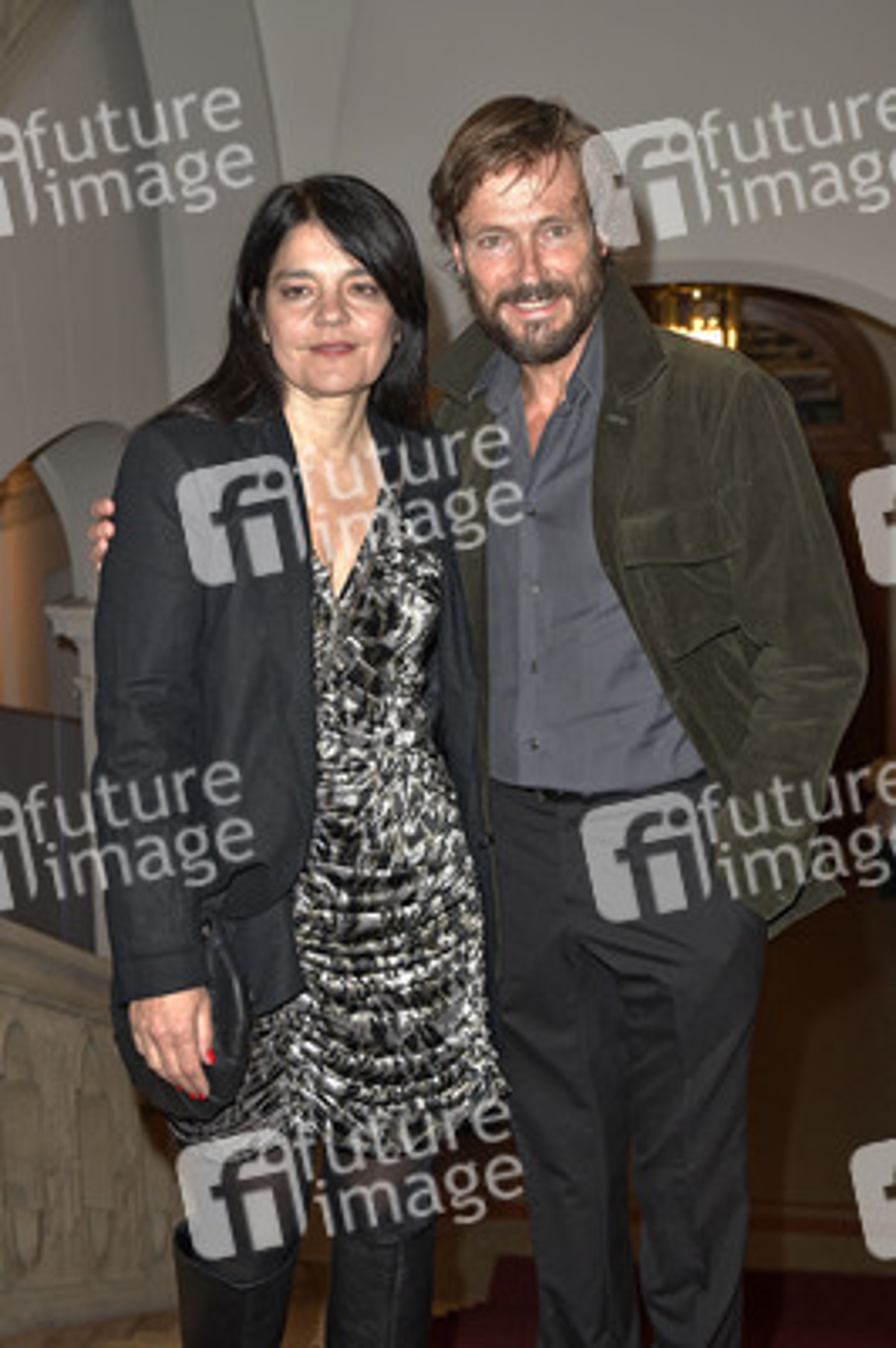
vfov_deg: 39.6
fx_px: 1870
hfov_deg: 26.9
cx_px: 448
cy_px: 674
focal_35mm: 50
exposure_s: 1/200
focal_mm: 50
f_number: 5.6
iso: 1250
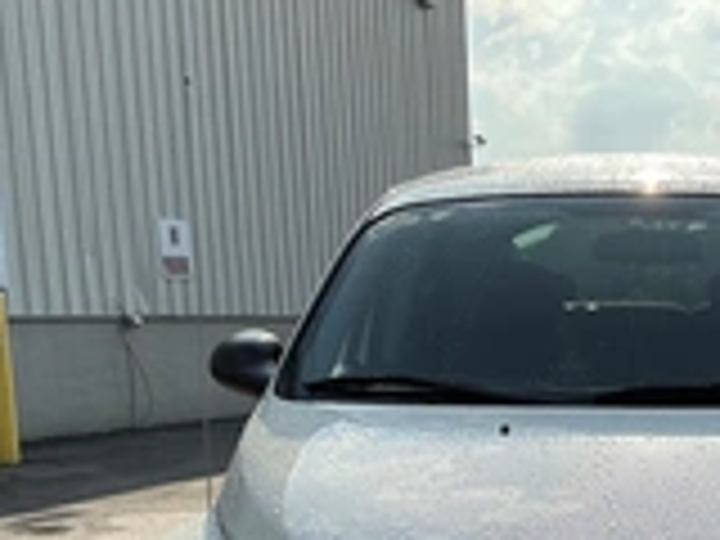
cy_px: 648
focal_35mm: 70
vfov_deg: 19.7
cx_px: 634
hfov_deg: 26.9
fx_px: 1456
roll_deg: +2.0
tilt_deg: -10.5
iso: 25
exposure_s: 1/1626
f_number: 1.8
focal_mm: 3
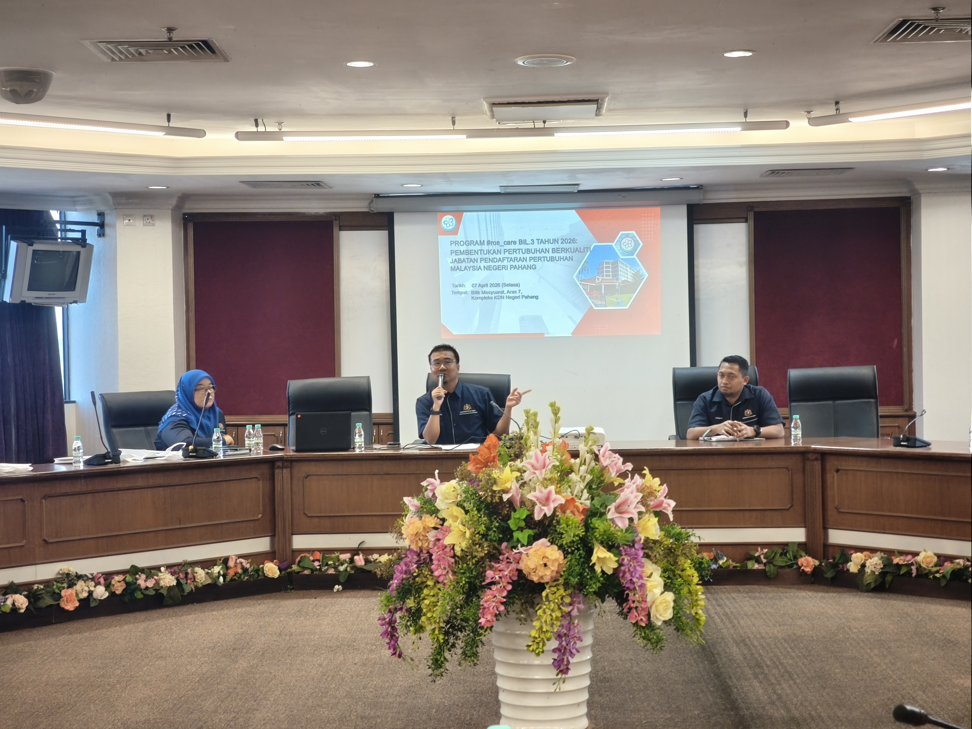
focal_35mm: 60
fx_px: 1685
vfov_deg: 24.4
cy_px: 364
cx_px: 486
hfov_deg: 32.2
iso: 400
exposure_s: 1/100
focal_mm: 8.8
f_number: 2
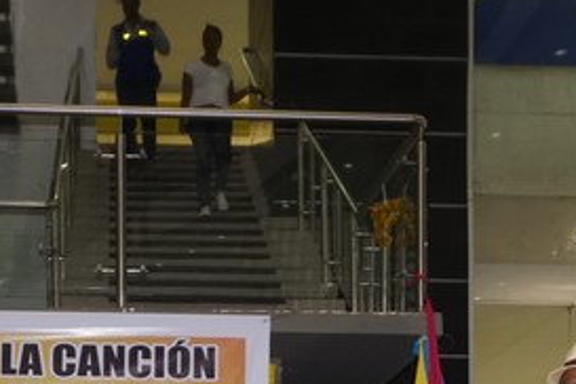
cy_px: 556
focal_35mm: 88
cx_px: 230
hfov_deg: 23.1
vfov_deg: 14.6
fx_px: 1408
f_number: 4
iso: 800
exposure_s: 1/60
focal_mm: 20
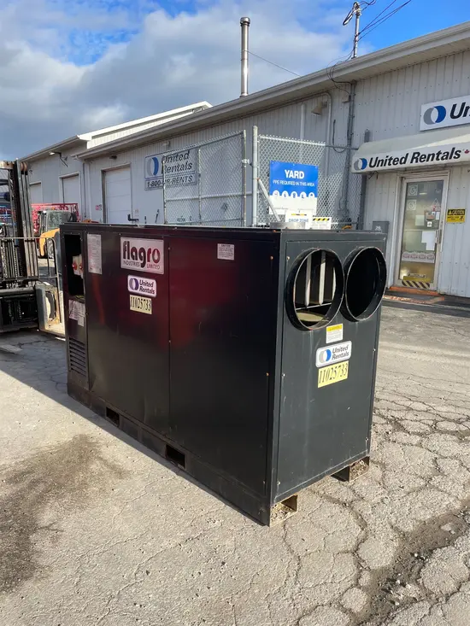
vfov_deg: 67.3
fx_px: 471
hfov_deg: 53.1
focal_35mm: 26
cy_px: 313
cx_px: 235
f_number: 1.6
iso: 32
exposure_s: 1/1825
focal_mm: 4.2
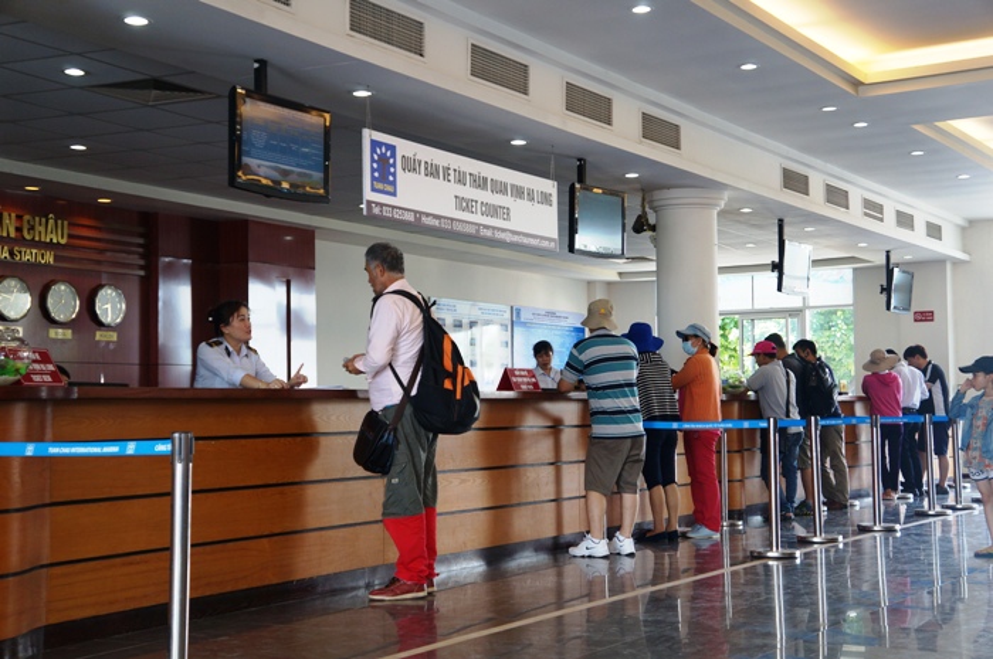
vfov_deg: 25.0
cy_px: 330
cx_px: 496
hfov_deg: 36.9
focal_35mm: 54
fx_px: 1488
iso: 320
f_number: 4.5
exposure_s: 1/60
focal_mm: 36
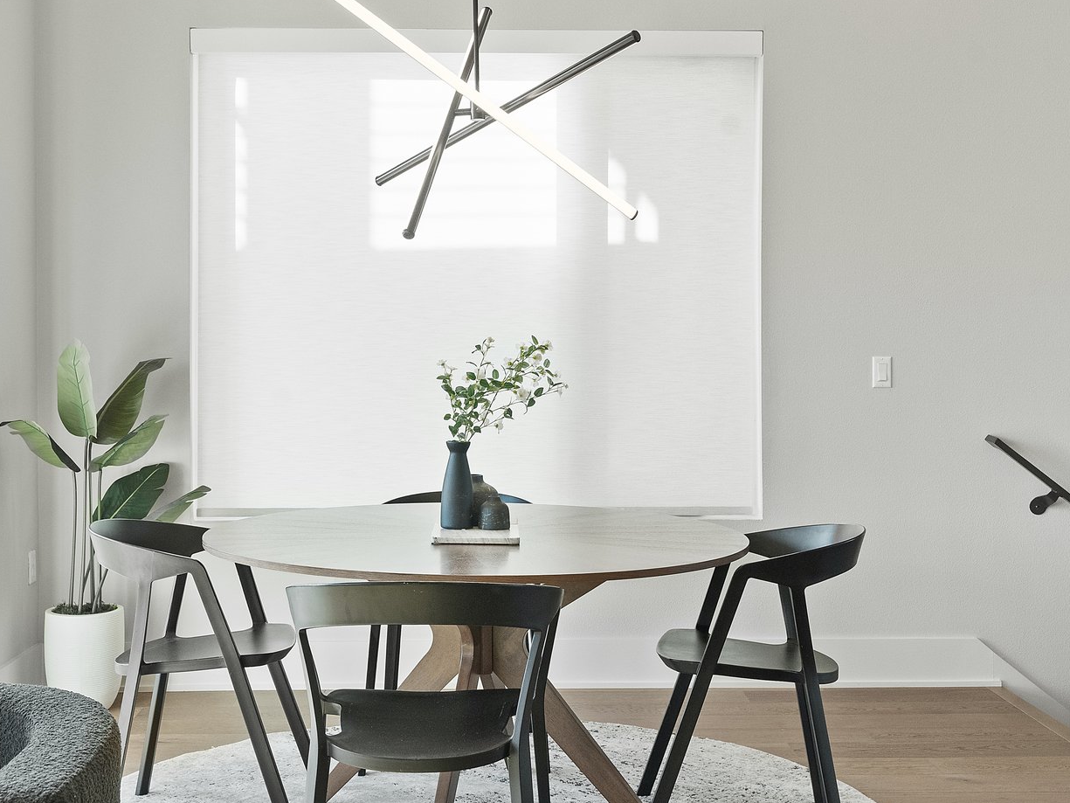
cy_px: 360
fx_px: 1391
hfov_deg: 42.1
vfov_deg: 32.2
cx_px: 519
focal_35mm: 45
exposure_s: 1/60
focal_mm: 28
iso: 2000
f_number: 8
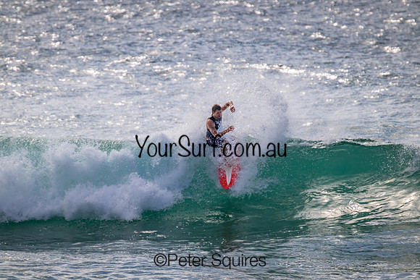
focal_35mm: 800
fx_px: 9335
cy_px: 140
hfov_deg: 2.6
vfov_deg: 1.7
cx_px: 210
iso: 800
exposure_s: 1/2000
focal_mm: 800
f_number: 11
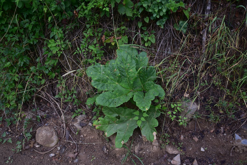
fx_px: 343
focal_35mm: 50
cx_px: 124
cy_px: 82
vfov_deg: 27.0
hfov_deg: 39.6
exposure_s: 1/125
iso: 320
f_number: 7.1
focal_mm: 50
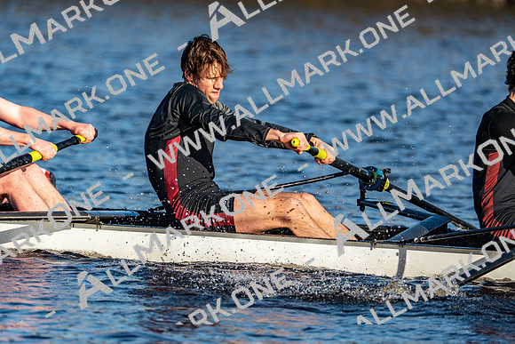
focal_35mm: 576
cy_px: 172
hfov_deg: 3.6
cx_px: 258
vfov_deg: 2.4
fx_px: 8242
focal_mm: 576
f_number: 6.3
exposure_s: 1/2000
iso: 400
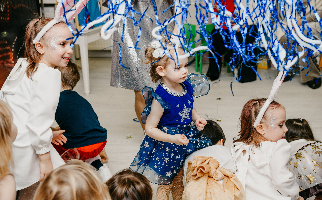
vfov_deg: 23.9
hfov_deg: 37.5
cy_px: 91
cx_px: 164
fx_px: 474
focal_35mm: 54
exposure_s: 1/160
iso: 250
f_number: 4.5
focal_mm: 52
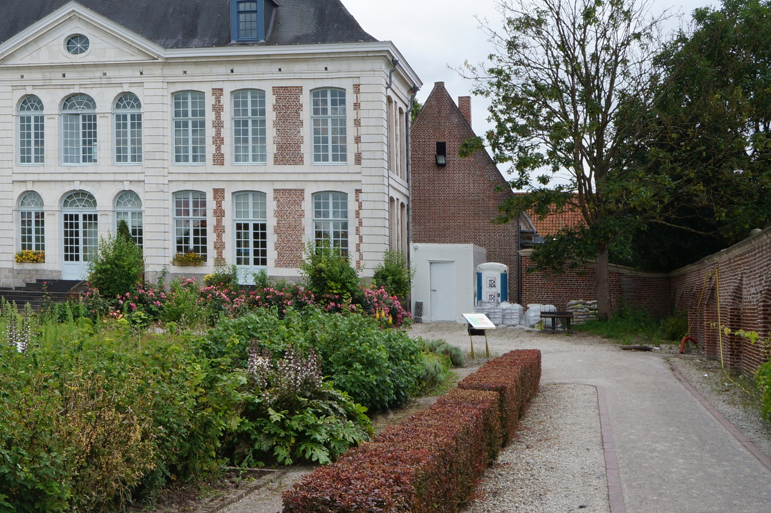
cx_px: 110
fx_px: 1134
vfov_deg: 25.5
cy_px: 265
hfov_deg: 35.8
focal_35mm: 53
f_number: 13
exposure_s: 1/160
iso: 200
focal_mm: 20
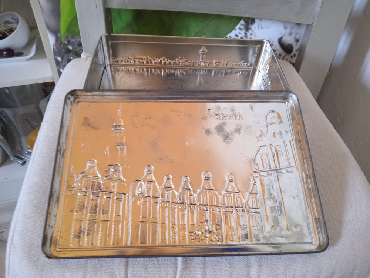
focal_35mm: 28
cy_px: 139
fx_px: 299
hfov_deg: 63.4
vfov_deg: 49.7
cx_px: 185
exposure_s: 1/25
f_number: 2.2
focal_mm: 3.43
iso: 641
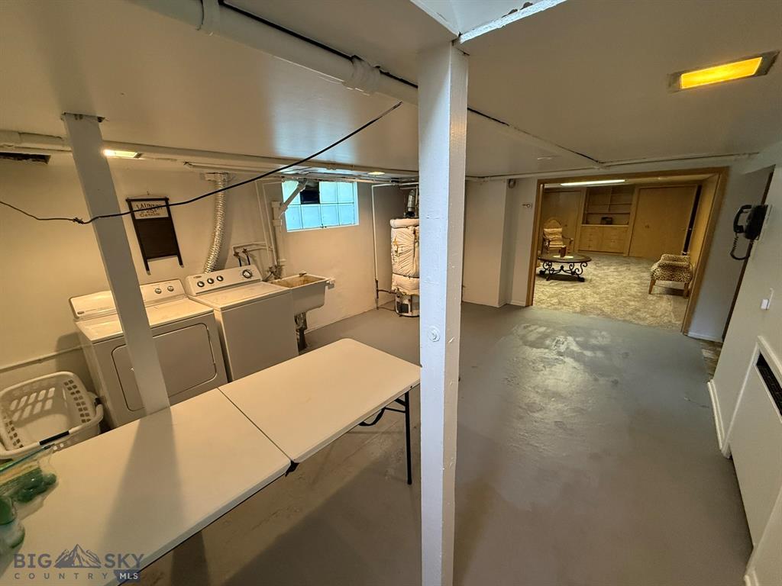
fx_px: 316
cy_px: 293
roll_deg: +1.9
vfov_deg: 85.7
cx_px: 391
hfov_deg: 102.1
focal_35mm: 14
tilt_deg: -16.1
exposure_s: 1/60
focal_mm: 2.22
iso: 400
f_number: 2.2
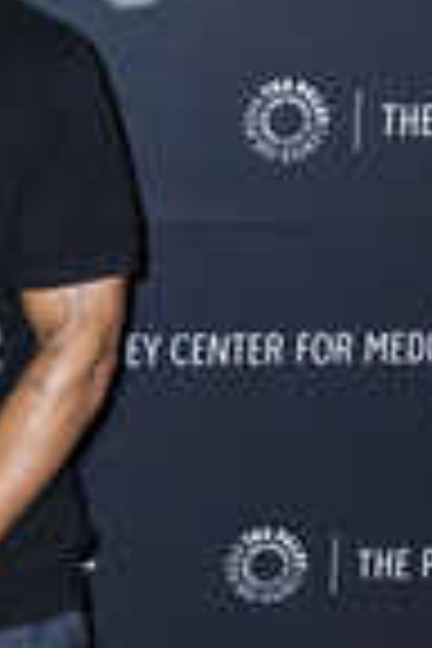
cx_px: -97
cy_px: 576
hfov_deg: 13.3
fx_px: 1800
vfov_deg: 20.0
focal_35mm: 100
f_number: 4.5
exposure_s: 1/320
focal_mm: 36
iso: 400
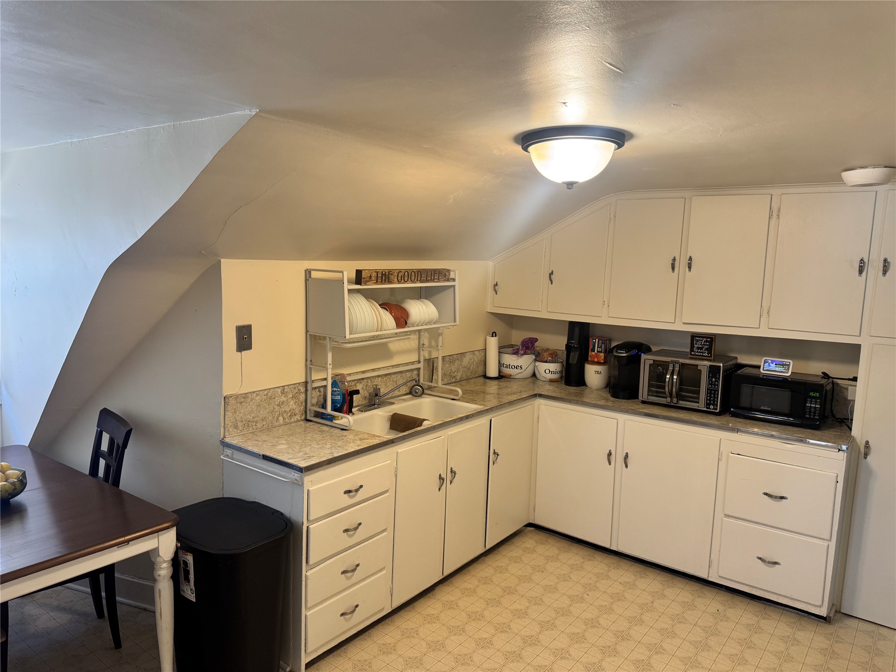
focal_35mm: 24
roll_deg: -2.6
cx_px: 448
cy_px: 336
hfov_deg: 71.6
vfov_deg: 56.8
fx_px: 621
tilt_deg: -8.8
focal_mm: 6.76
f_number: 1.78
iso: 160
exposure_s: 1/60
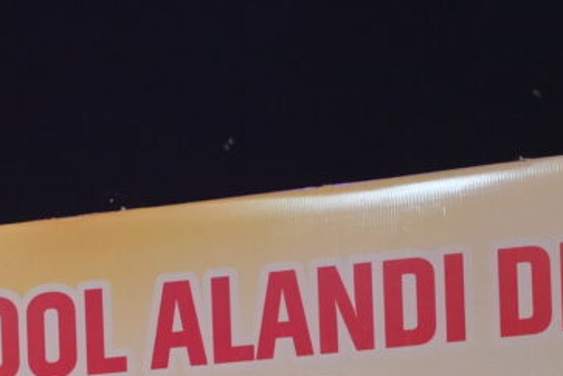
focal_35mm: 275
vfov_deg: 4.8
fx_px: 4300
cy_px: 1160
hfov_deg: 7.0
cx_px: -865
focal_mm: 39
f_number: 7.1
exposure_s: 1/125
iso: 1600
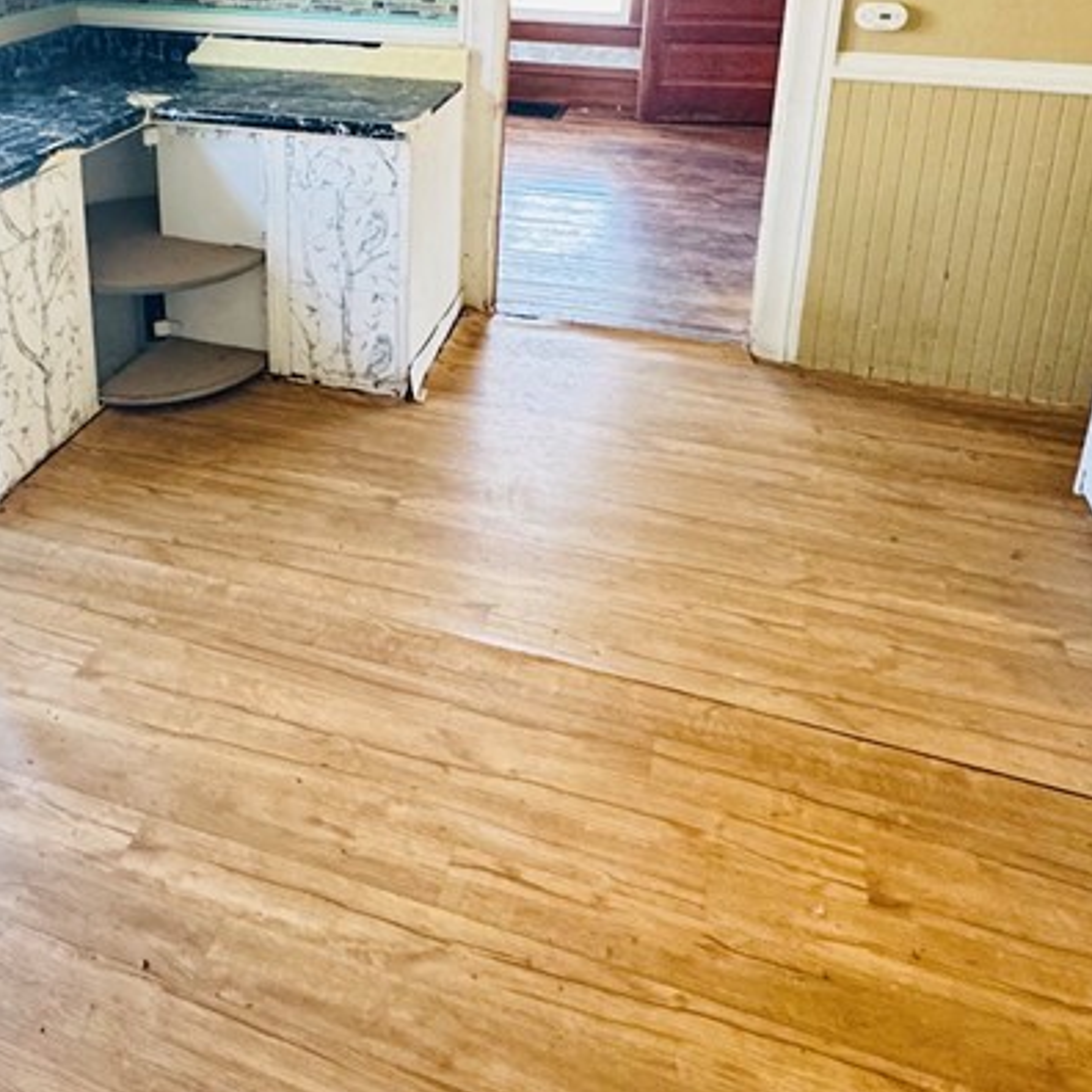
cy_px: 165
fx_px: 1142
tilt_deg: -18.8
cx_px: 347
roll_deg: -0.9
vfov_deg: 47.3
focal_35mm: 32
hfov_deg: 50.0
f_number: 2.2
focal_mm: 2.22
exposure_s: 1/60
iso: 640
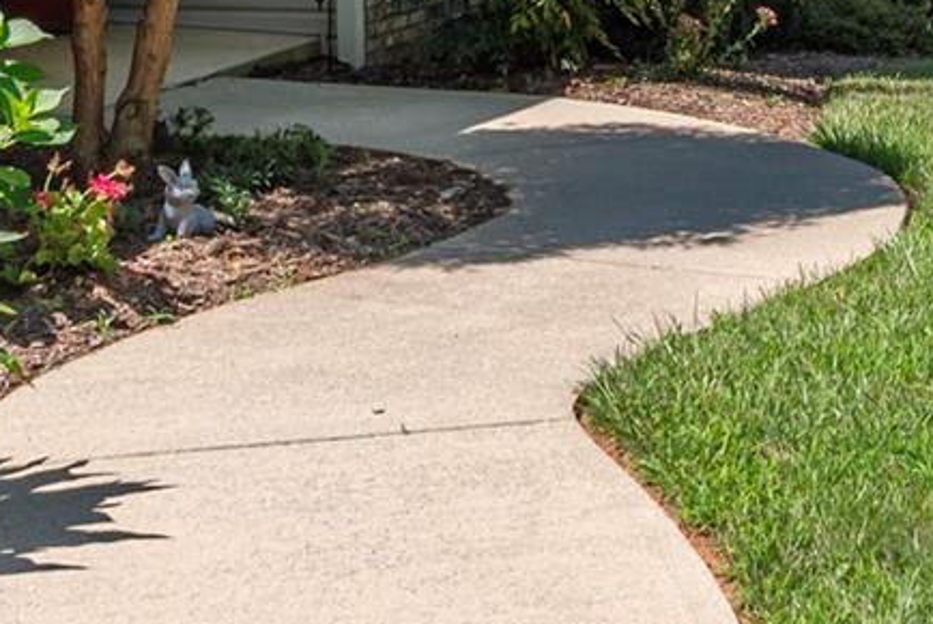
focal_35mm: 99
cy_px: -387
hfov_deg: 19.5
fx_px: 2567
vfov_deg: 12.9
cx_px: 1077
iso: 320
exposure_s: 1/1600
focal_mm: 21
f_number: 8
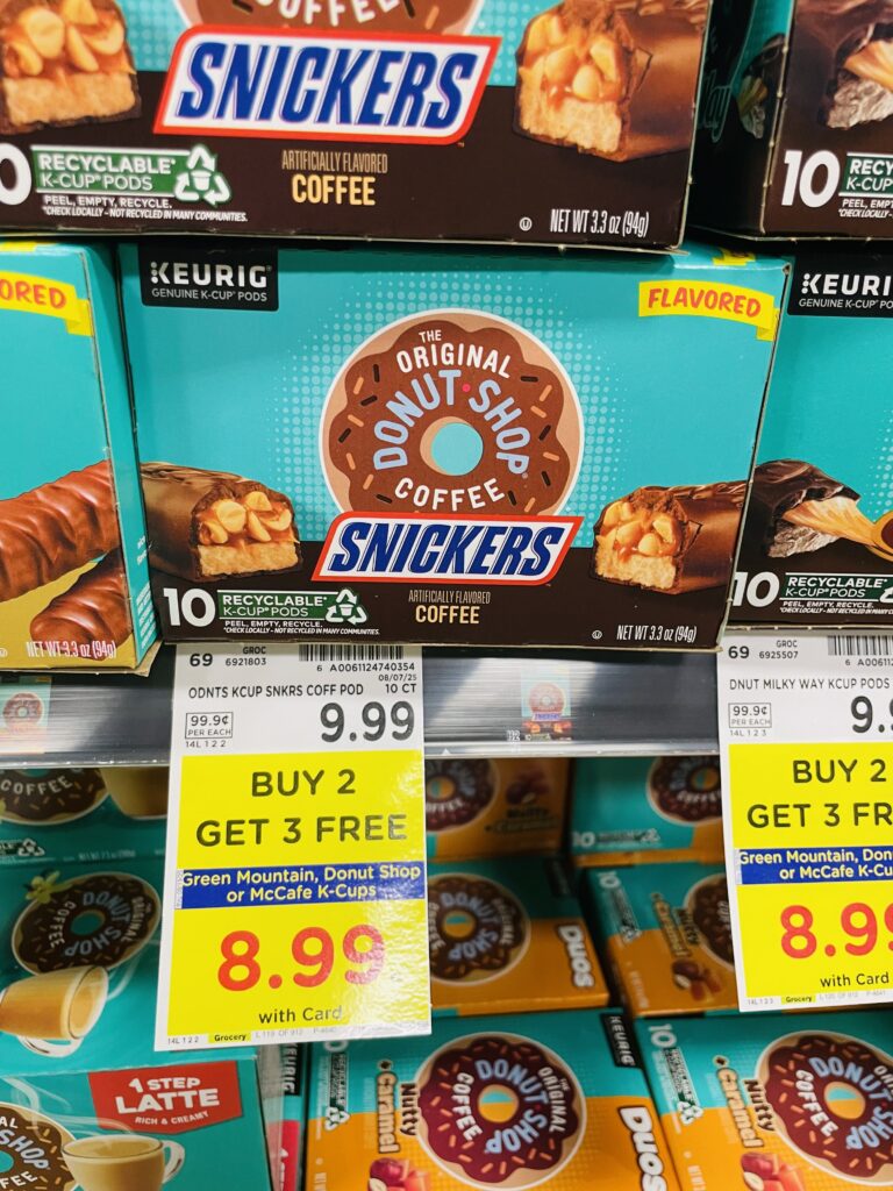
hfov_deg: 53.1
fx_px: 894
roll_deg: -1.0
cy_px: 596
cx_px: 446
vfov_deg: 67.3
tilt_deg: -25.9
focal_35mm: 26
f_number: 1.6
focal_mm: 4.2
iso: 125
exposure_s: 1/60
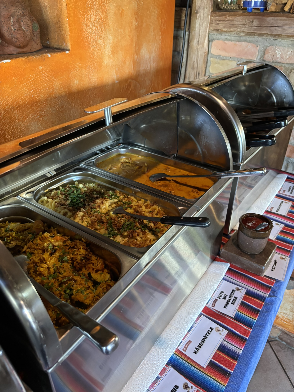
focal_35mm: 26
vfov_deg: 67.3
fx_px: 294
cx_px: 147
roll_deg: -4.1
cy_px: 196
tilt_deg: -32.0
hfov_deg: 53.1
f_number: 1.6
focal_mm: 5.96
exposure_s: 1/50
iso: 500
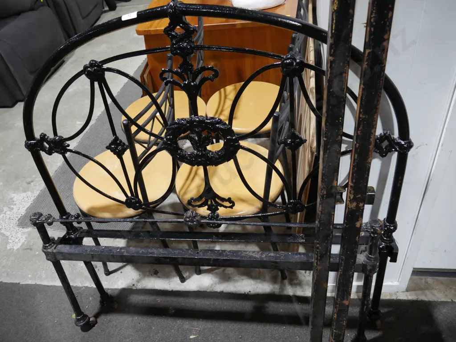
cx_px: 228
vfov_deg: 49.8
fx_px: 369
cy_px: 171
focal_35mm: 28
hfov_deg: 63.4
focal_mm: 14
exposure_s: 1/60
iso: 400
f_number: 4
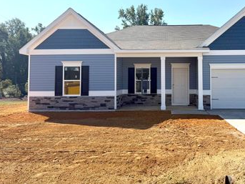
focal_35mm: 35
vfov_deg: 40.4
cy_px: 69
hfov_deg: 51.6
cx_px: 164
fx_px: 248
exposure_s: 1/6711
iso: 80
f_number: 1.78
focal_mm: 6.76
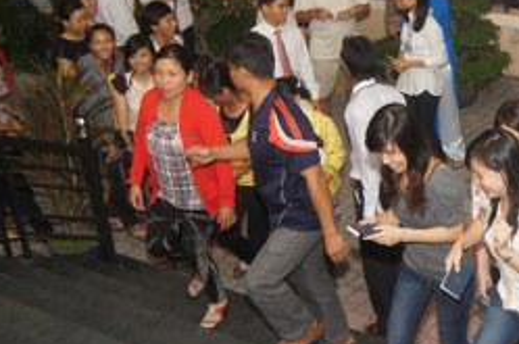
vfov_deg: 18.6
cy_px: 188
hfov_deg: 26.4
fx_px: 1050
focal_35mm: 73
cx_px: 506
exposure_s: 1/50
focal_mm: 22
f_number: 4
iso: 800
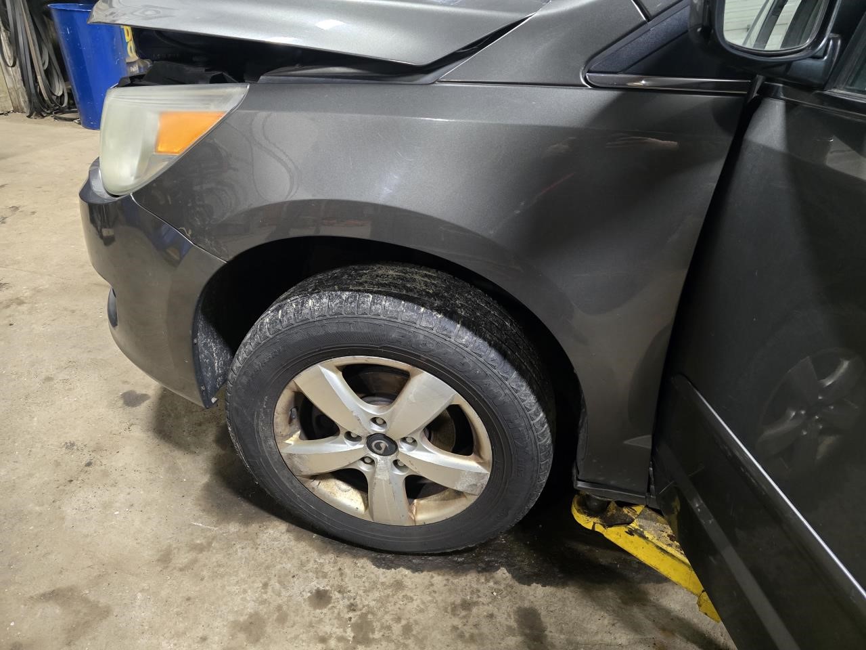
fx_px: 575
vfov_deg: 58.9
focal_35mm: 23
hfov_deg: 73.9
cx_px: 433
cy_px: 325
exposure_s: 1/60
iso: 1000
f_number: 1.7
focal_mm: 6.3
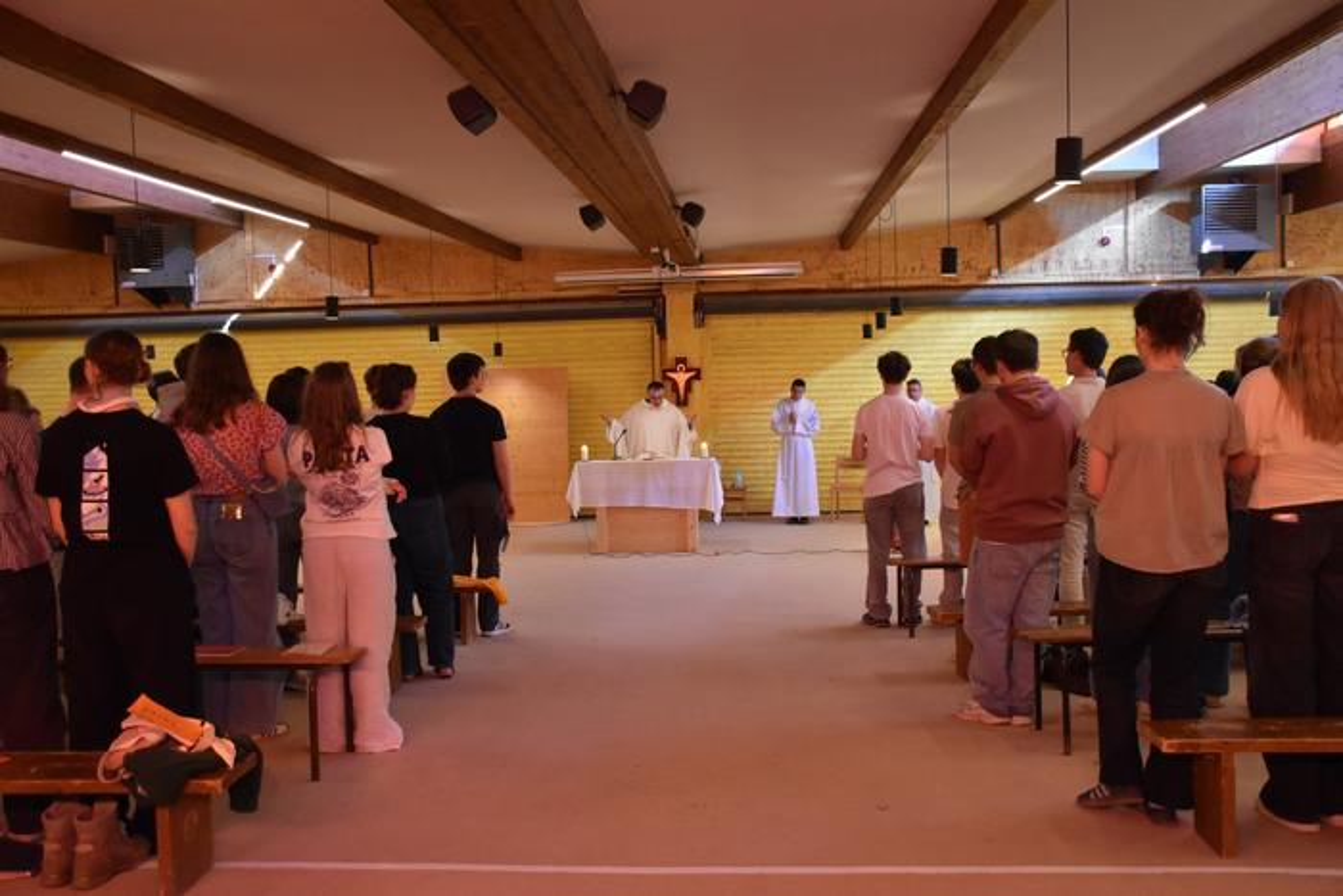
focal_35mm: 33
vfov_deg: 40.0
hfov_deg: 57.2
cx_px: 672
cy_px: 448
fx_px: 1231
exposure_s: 1/60
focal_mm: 22
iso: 3200
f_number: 3.5
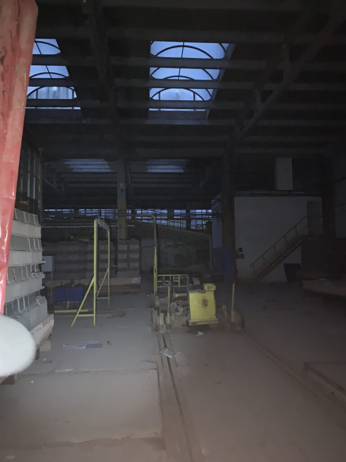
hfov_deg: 53.1
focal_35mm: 26
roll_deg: +1.0
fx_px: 347
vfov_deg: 67.3
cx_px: 173
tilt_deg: +4.0
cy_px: 231
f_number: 1.8
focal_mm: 4.25
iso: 1250
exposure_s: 1/4
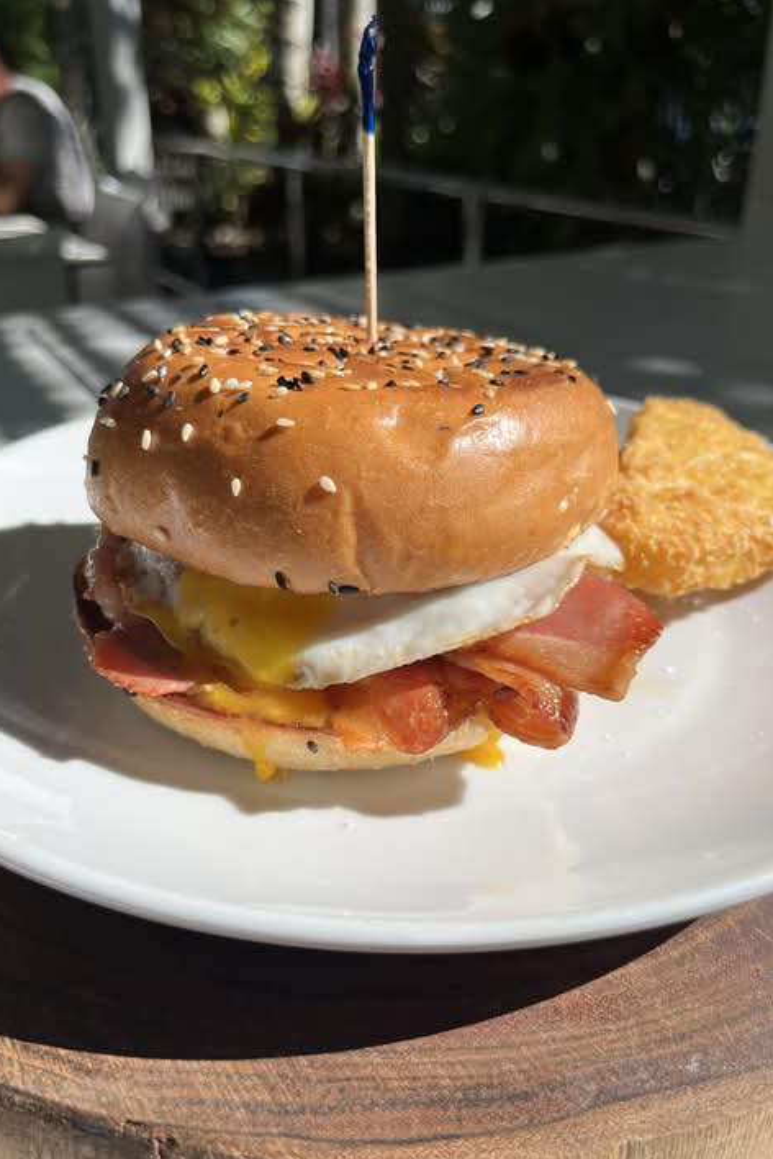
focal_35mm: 28
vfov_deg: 65.5
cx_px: 362
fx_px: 902
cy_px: 585
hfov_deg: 46.4
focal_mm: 5.1
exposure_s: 1/4484
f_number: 1.6
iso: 50
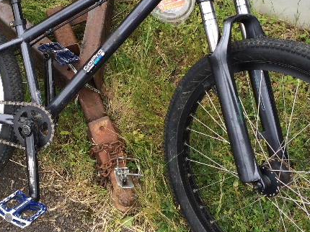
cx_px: 107
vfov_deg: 26.8
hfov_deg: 35.3
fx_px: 483
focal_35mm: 54
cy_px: 67
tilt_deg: -52.1
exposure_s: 1/387
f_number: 2.2
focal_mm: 4.15
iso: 32
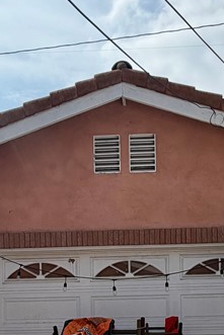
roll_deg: +1.5
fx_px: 420
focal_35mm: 45
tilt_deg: +0.1
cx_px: 138
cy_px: 316
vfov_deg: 39.6
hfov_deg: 29.8
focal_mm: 2.22
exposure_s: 1/1848
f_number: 2.2
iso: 20
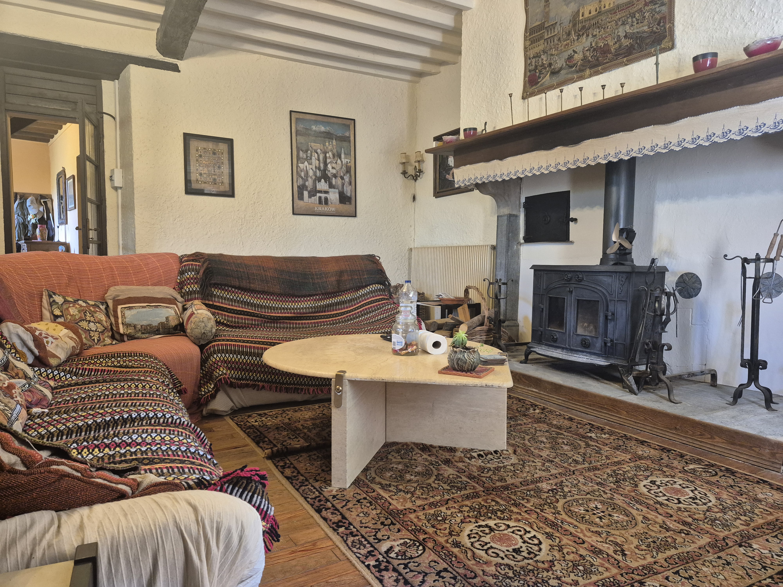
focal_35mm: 23
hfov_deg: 73.9
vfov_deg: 58.9
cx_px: 392
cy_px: 294
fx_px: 520
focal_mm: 5.4
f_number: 1.8
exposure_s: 1/100
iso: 800
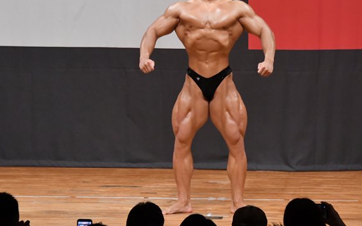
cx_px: 182
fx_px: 3395
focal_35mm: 344
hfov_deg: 6.1
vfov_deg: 3.8
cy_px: 94
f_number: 5.6
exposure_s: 1/400
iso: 6400
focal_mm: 170
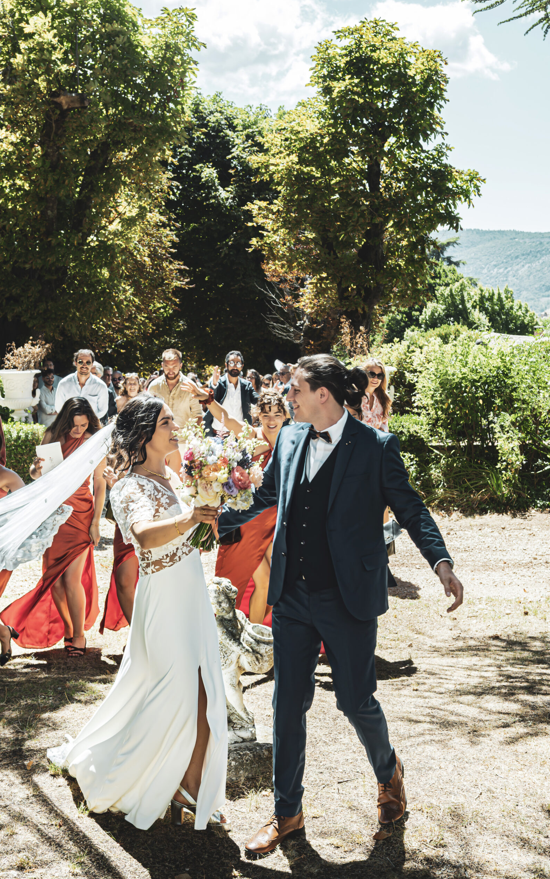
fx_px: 1391
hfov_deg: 22.4
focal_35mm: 58
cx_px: 241
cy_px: 437
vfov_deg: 35.1
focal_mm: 27
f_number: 5.6
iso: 200
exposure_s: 1/250
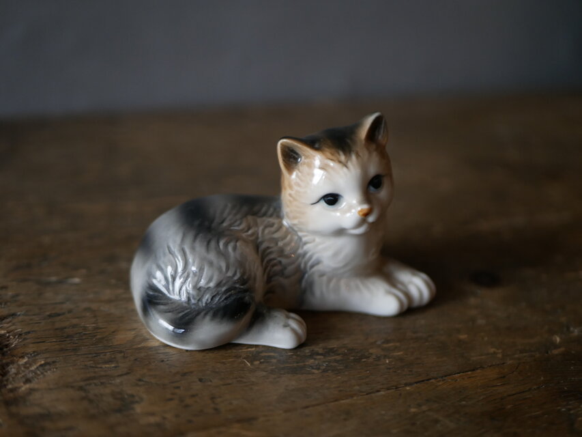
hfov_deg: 38.2
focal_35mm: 50
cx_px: 291
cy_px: 218
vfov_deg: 29.1
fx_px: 841
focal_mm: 25
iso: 500
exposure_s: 1/125
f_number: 1.7
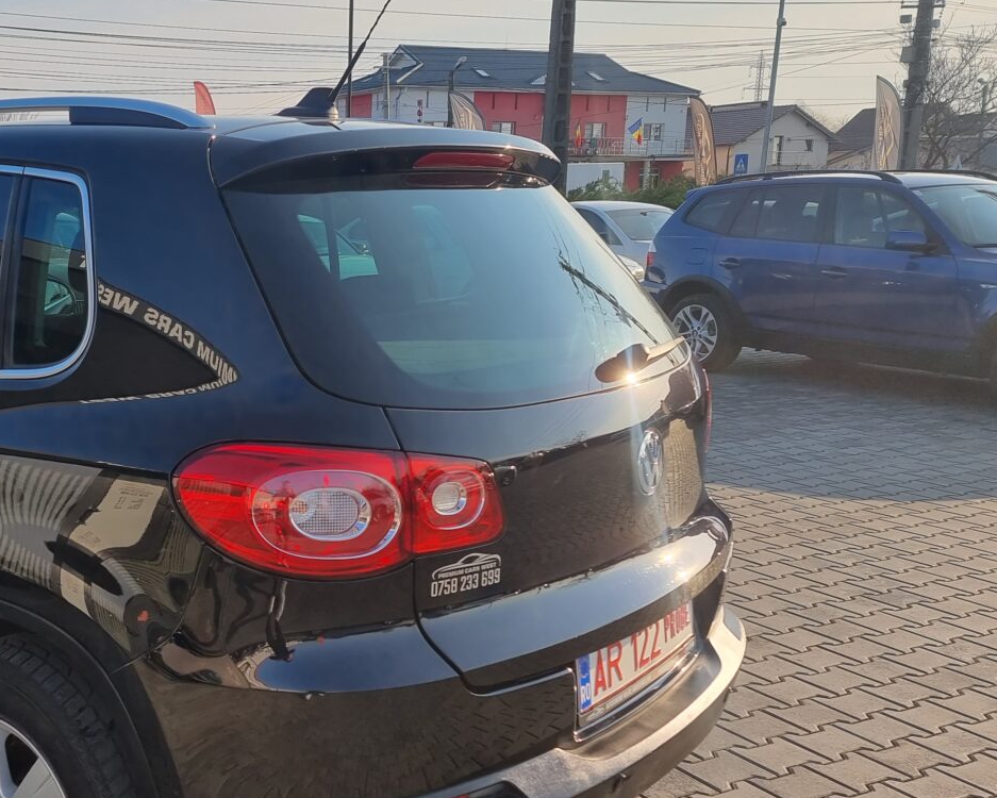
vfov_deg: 37.3
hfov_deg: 43.1
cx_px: 163
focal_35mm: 40
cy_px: 428
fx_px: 1181
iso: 50
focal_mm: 6.7
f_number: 1.8
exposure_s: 1/602
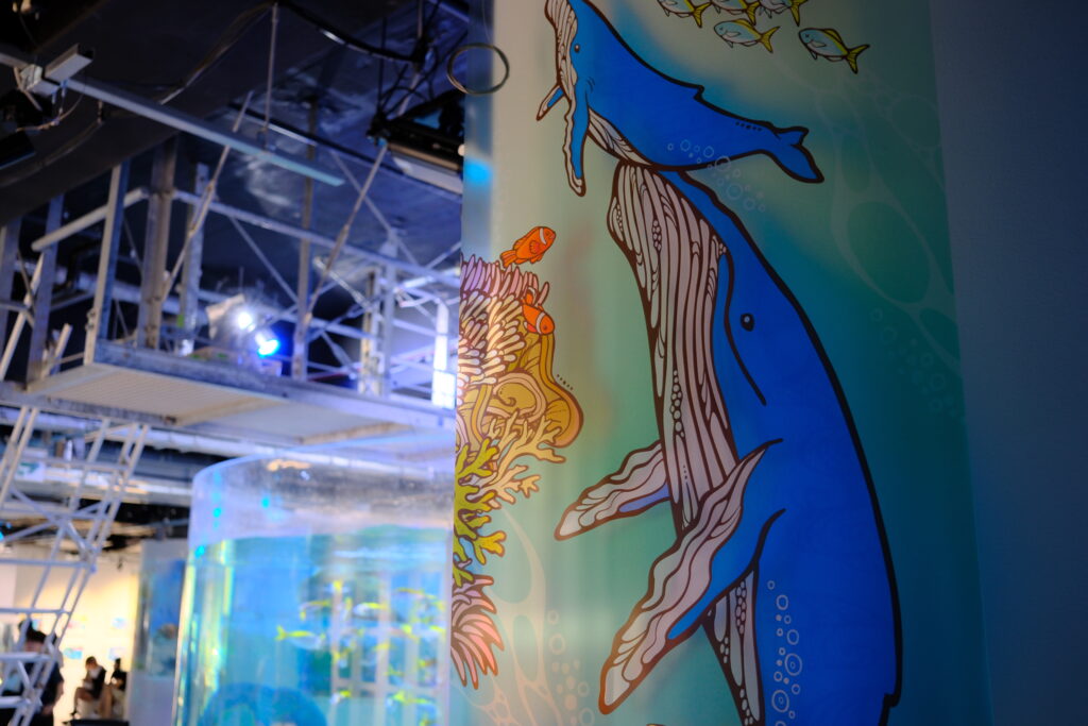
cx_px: 544
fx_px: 1058
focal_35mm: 35
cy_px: 363
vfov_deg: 37.9
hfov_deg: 54.4
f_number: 3.2
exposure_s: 1/8.5
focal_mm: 23
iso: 800
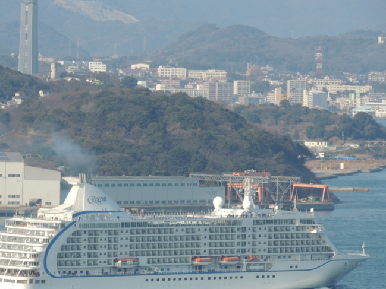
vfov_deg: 3.0
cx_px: 161
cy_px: 174
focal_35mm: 493
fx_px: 5498
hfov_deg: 4.0
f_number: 4.8
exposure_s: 1/500
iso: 100
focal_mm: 71.3
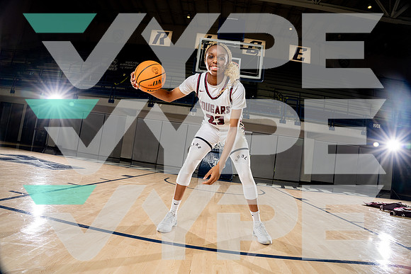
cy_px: 137
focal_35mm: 20
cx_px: 206
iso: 640
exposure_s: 1/250
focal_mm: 20
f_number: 8
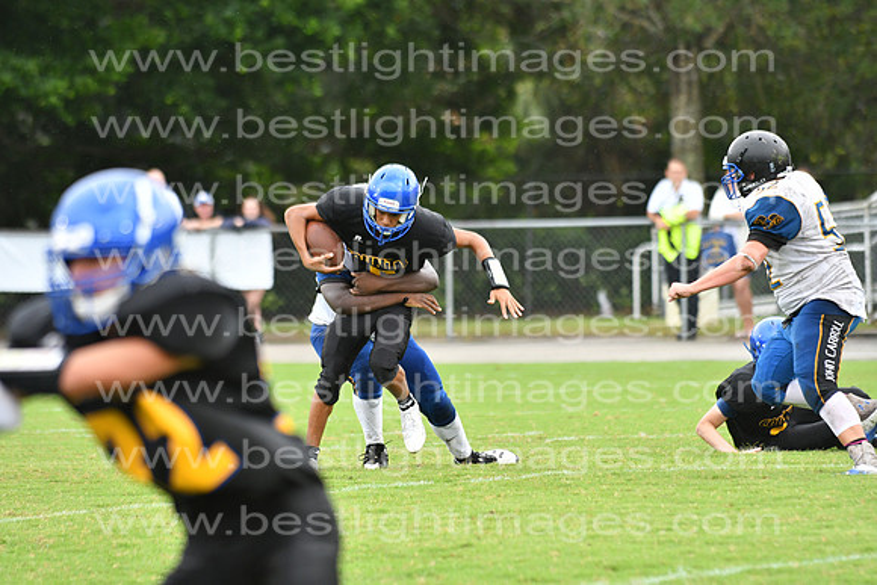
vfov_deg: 6.5
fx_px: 5117
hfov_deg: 9.8
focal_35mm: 210
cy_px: 292
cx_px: 438
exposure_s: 1/1600
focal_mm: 140
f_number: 3.5
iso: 800
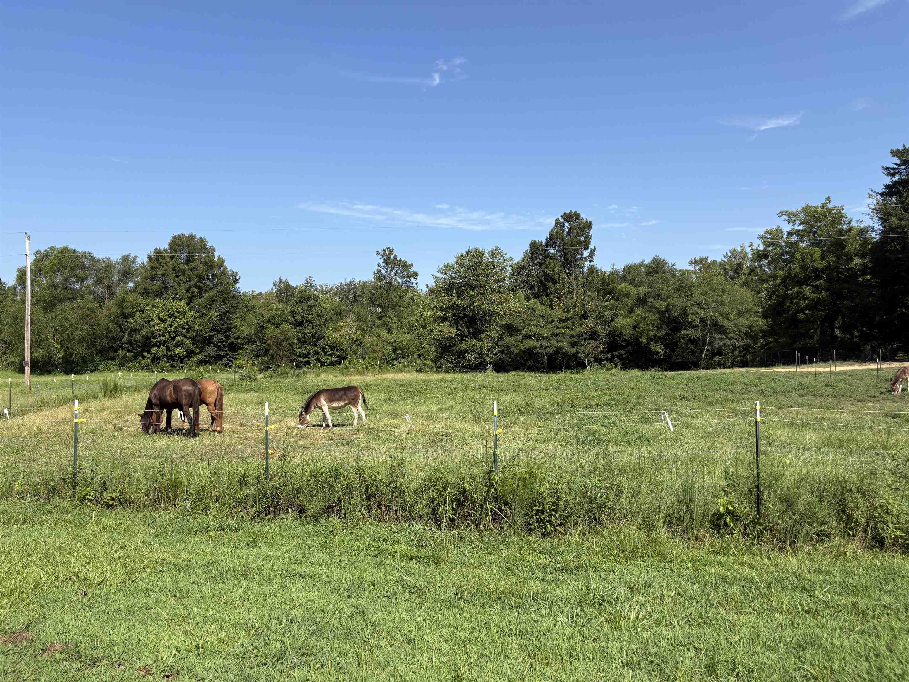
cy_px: 341
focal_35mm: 26
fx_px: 683
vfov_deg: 53.1
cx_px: 454
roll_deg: +1.4
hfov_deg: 67.3
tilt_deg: -0.5
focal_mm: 5.96
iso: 50
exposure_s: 1/2985
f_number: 1.6
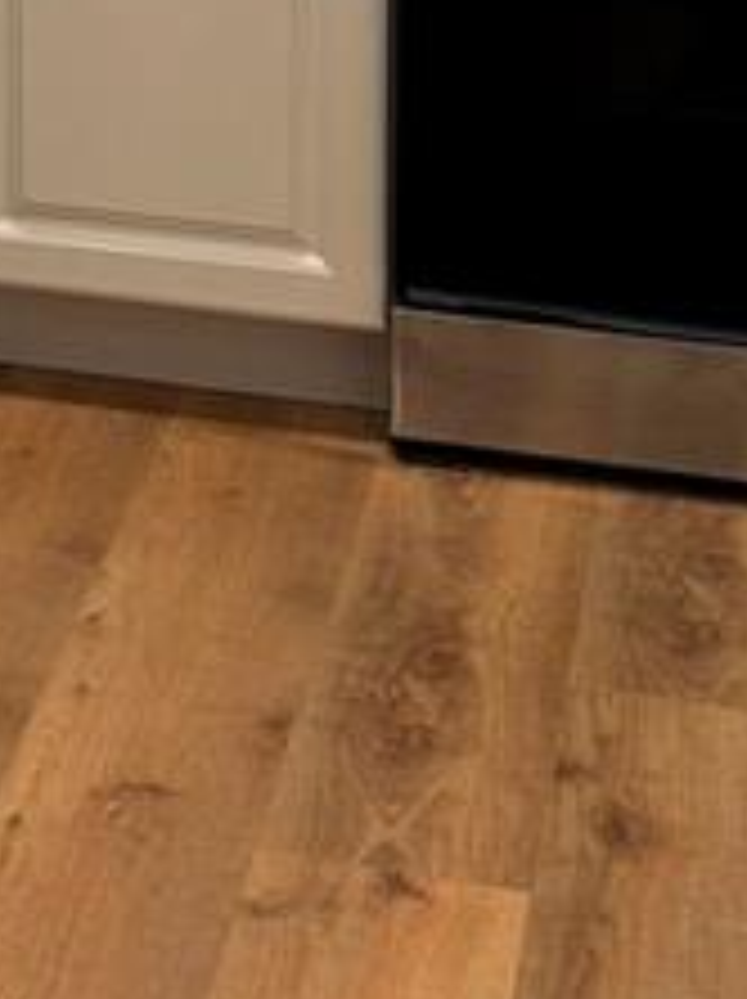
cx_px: -747
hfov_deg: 10.5
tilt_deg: -6.4
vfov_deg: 14.2
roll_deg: +1.2
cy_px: -526
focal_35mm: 130
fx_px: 3748
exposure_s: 1/60
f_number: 1.78
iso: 125
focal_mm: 6.76
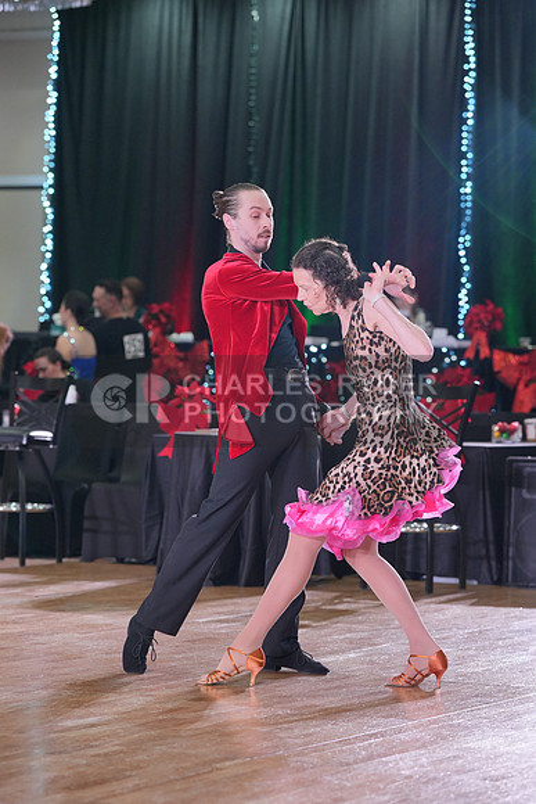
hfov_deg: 11.2
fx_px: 2723
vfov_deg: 16.8
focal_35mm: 122
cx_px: 268
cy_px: 402
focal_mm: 122
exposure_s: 1/320
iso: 1600
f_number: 4
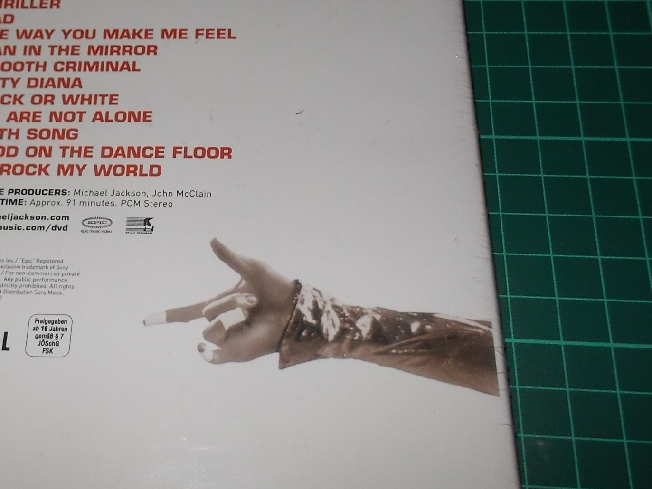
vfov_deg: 30.2
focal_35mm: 48
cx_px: 180
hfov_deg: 38.8
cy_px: 194
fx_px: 904
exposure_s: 1/30
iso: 200
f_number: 3.3
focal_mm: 4.1
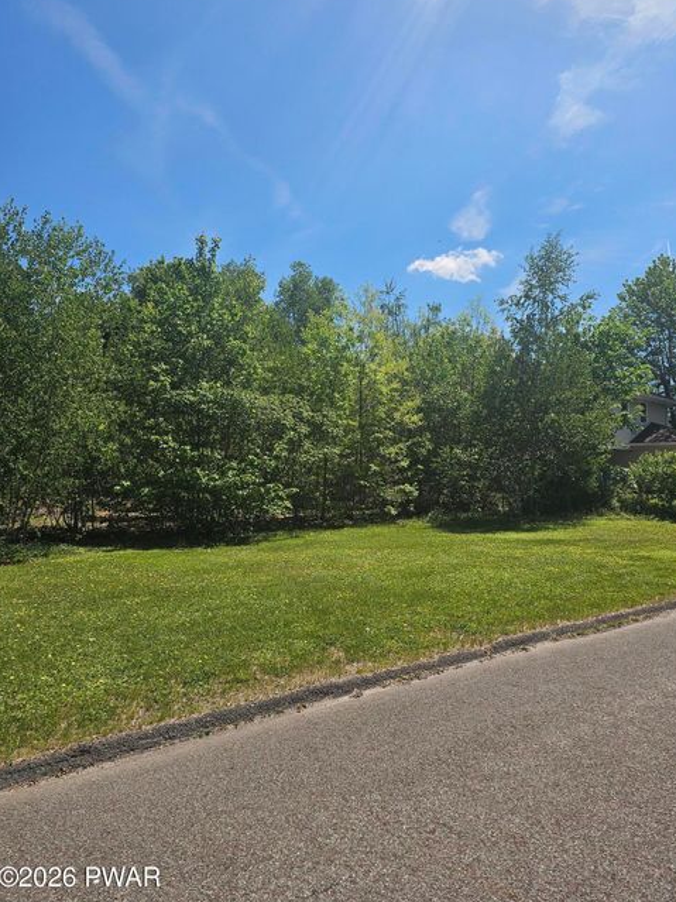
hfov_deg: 56.8
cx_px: 349
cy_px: 450
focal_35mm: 24
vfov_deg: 71.6
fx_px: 625
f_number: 1.7
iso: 10
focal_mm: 6.3
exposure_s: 1/994
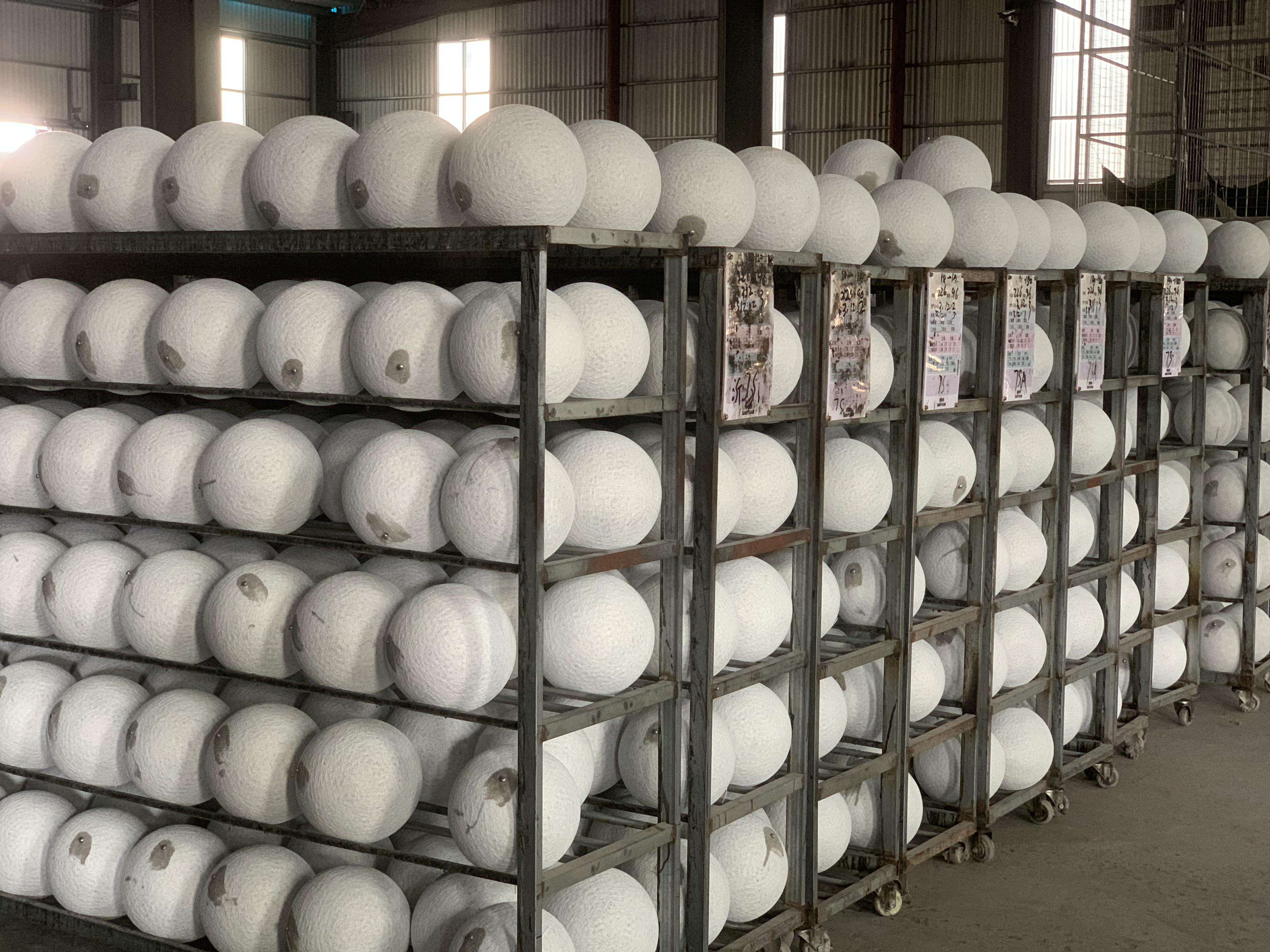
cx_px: 635
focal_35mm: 52
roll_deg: -1.1
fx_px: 1908
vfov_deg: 28.0
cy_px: 476
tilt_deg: -5.1
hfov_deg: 36.8
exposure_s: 1/60
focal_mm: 6
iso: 200
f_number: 2.4
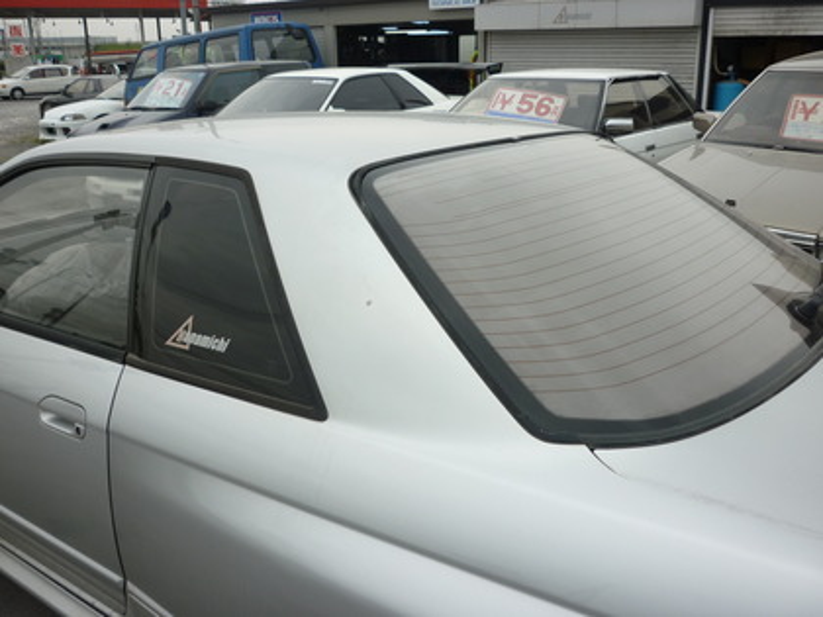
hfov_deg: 55.4
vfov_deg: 42.9
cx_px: 412
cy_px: 308
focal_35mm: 33
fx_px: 785
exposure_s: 1/640
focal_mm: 5.5
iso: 80
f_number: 2.8
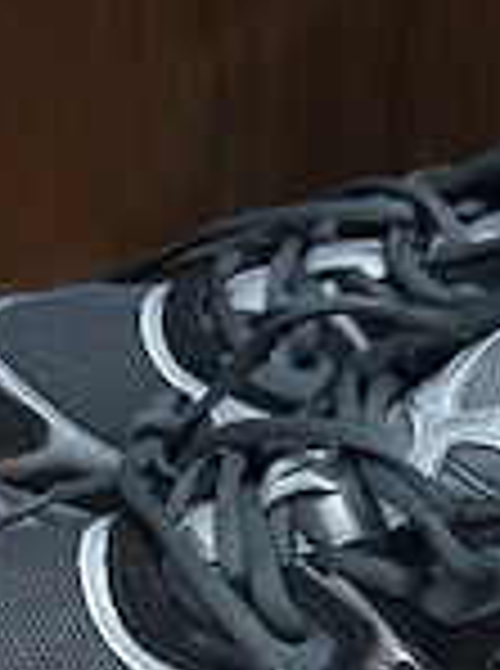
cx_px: 405
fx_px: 1354
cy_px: 746
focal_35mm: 70
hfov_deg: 20.7
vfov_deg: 25.7
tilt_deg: -48.6
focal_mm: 5.7
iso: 640
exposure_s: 1/40
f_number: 1.5
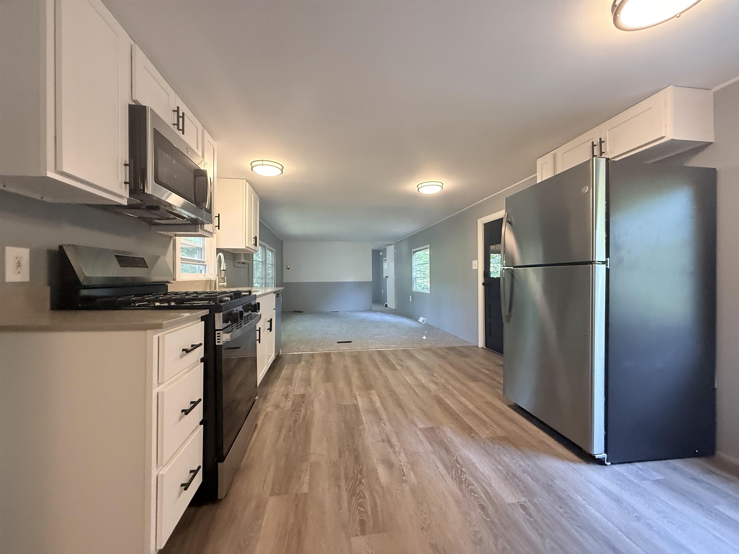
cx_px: 370
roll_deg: -0.9
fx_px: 299
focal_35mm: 14
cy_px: 277
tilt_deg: +0.6
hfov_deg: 102.1
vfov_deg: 85.7
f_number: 2.2
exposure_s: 1/120
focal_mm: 2.22
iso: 500
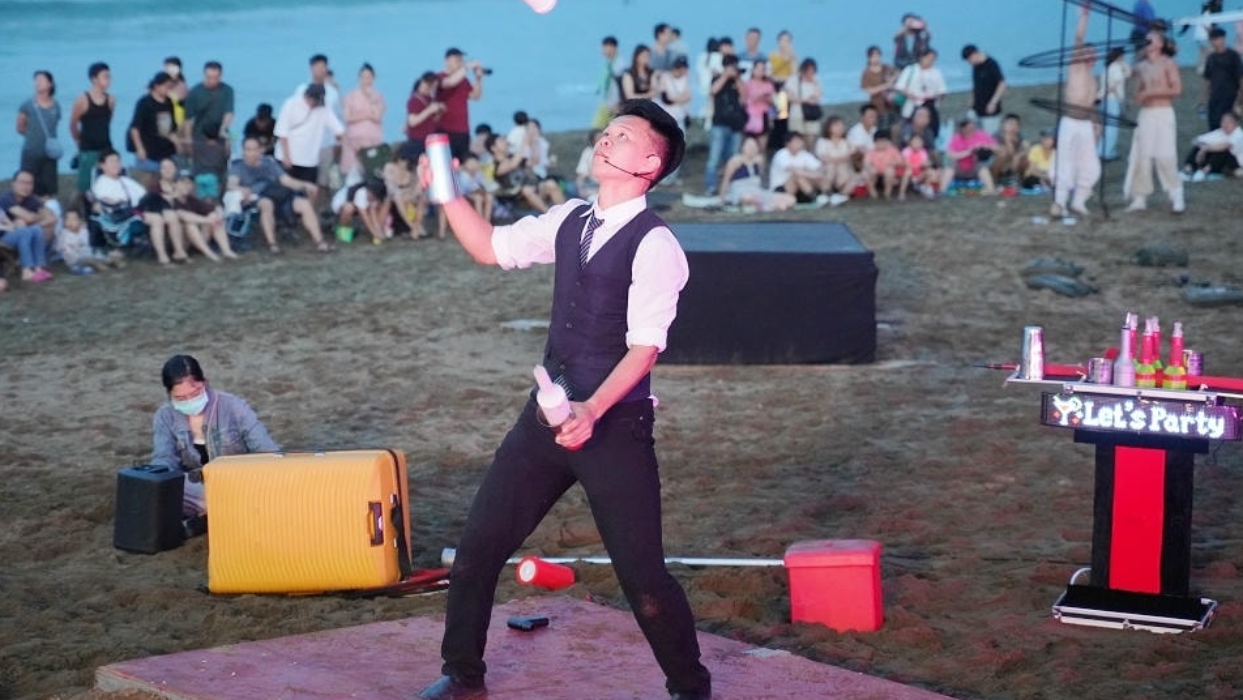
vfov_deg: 12.2
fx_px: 3264
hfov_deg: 21.5
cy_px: 223
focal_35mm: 99
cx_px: 534
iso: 5000
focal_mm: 75
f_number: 2.8
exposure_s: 1/160
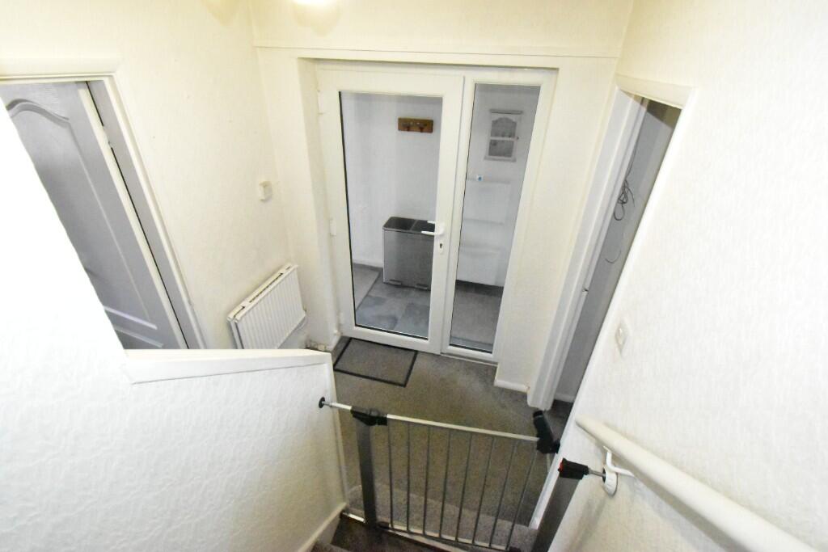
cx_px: 414
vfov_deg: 77.3
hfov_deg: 100.4
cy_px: 276
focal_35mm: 15
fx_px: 345
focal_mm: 10
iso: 20000
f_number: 10
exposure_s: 1/200
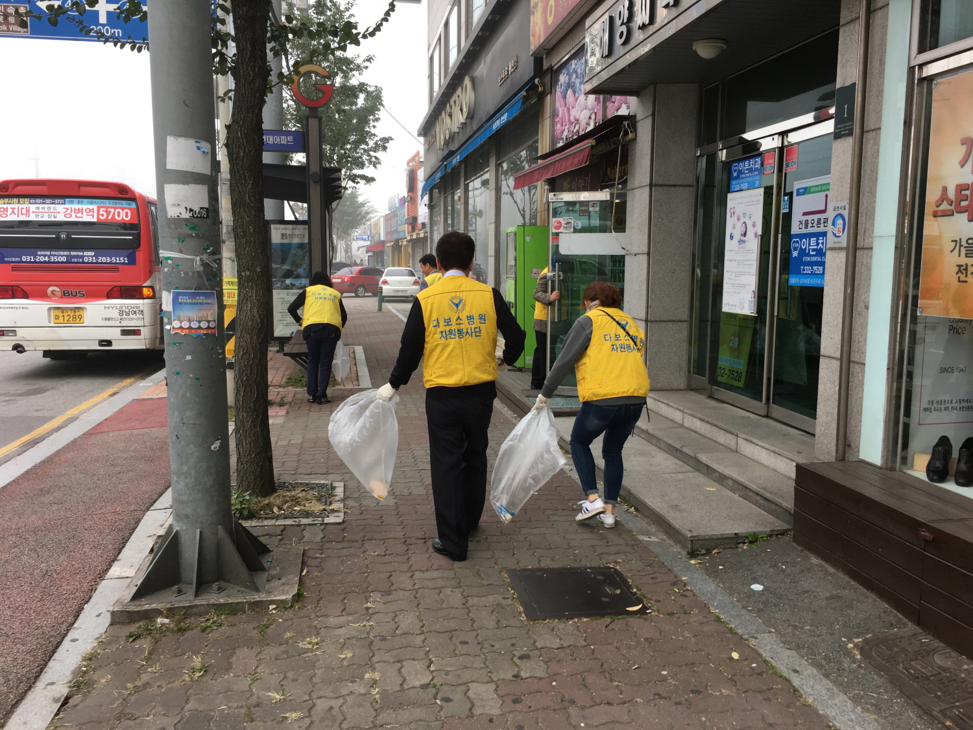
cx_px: 486
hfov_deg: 61.7
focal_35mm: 29
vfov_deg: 48.2
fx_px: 815
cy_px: 365
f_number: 2.2
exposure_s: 1/120
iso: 40
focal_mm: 4.15
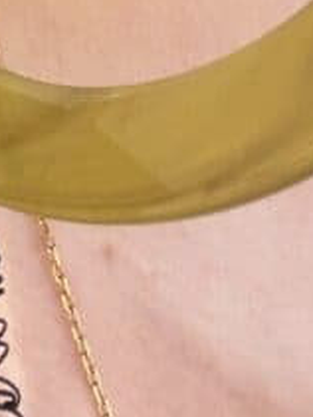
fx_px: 1757
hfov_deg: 10.0
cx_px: -87
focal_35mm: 146
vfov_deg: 11.9
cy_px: -455
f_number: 1.9
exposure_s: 1/50
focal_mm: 2.69
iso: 80
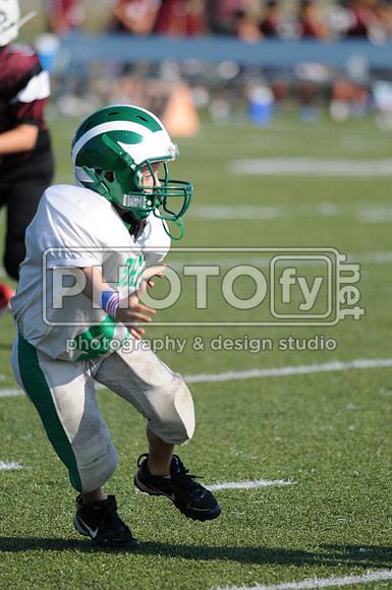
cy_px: 295
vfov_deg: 4.6
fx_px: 7371
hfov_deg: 3.0
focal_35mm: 450
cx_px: 196
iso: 200
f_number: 4
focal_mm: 300
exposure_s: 1/1600
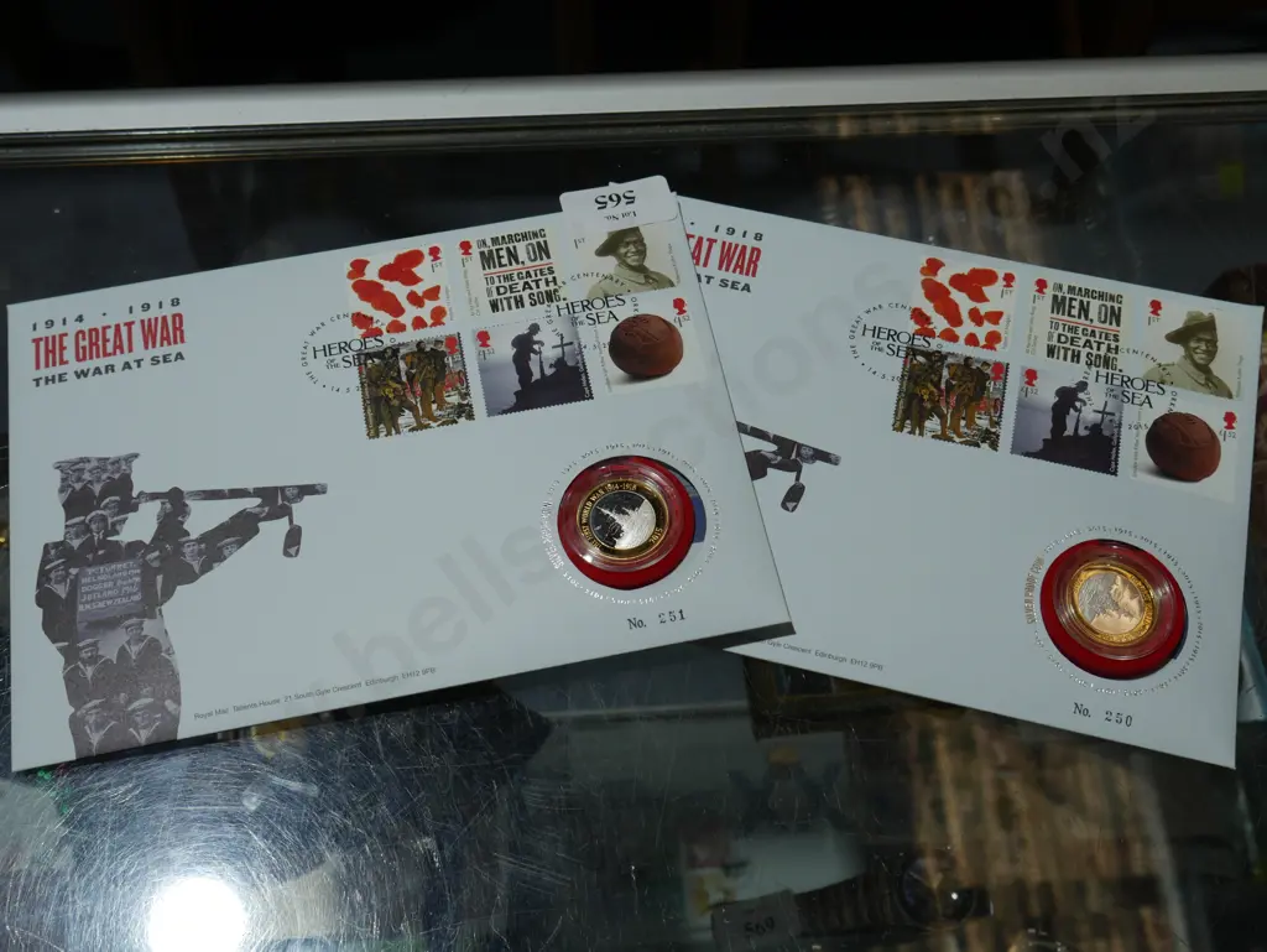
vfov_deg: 36.0
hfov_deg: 46.8
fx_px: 1465
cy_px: 476
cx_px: 634
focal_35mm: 40
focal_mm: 20
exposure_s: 1/100
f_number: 6.3
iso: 200
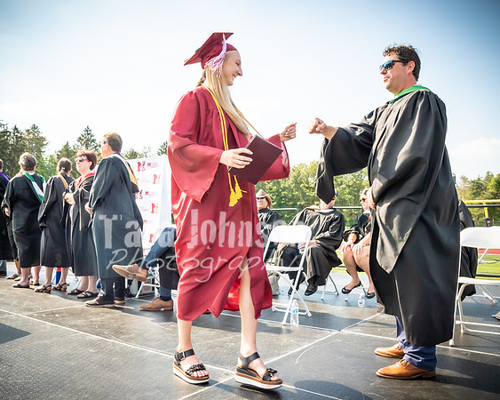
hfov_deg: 60.9
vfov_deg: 50.3
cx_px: 250
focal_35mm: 29
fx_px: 426
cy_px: 200
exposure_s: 1/500
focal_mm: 17
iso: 200
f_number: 7.1
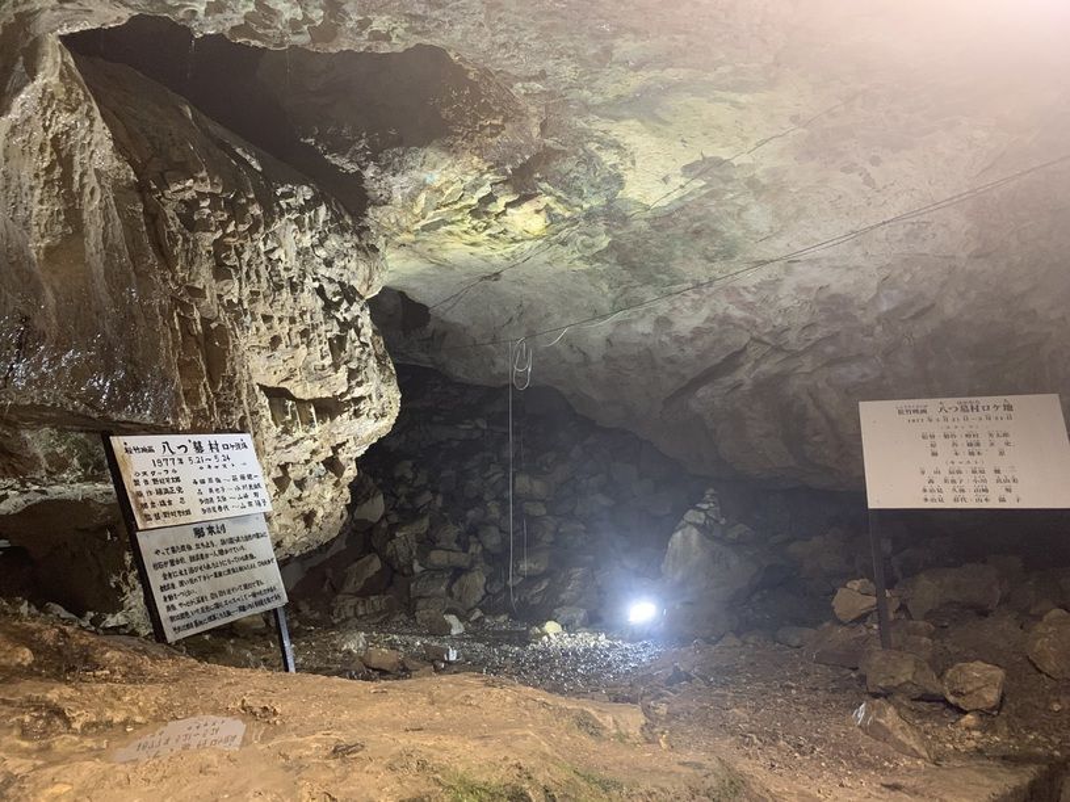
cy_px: 401
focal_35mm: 26
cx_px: 535
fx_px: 804
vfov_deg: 53.1
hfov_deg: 67.3
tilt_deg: +9.6
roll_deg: +0.4
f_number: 1.8
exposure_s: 1/25
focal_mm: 4.25
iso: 400
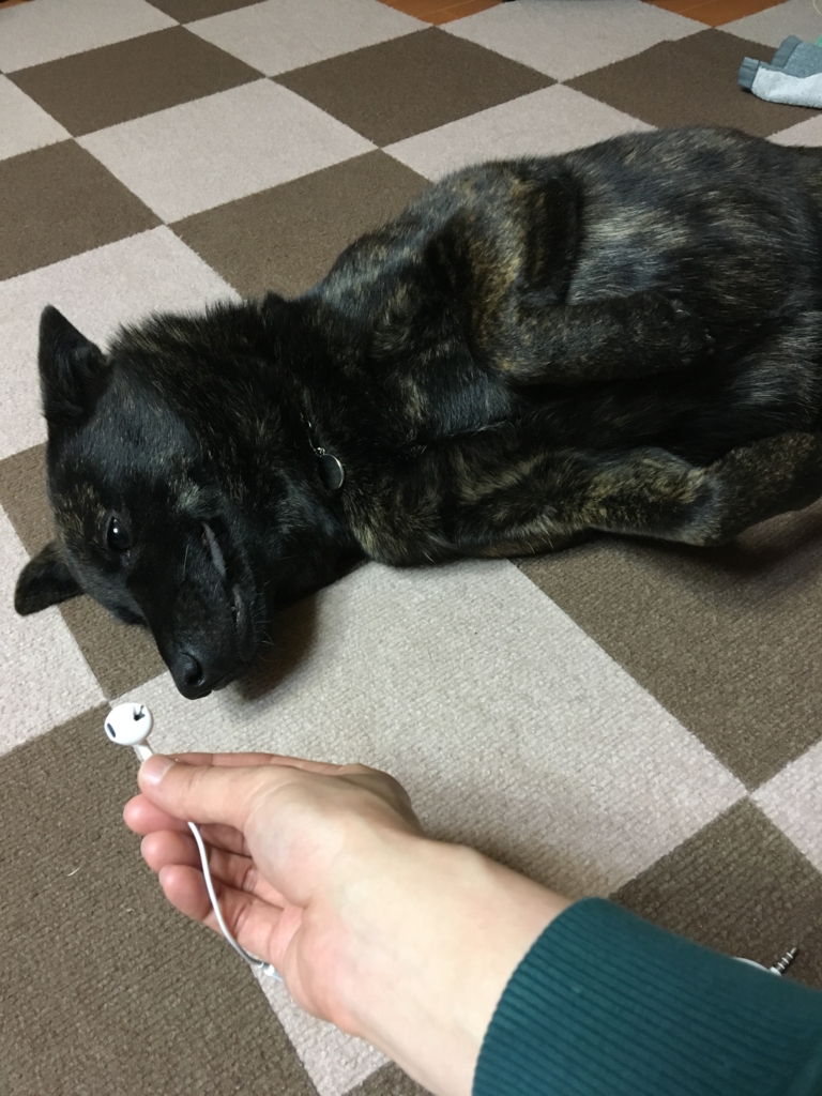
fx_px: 918
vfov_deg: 61.7
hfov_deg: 48.2
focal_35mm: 29
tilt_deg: -47.2
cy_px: 548
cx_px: 411
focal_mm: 4.15
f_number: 2.2
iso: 200
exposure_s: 1/17
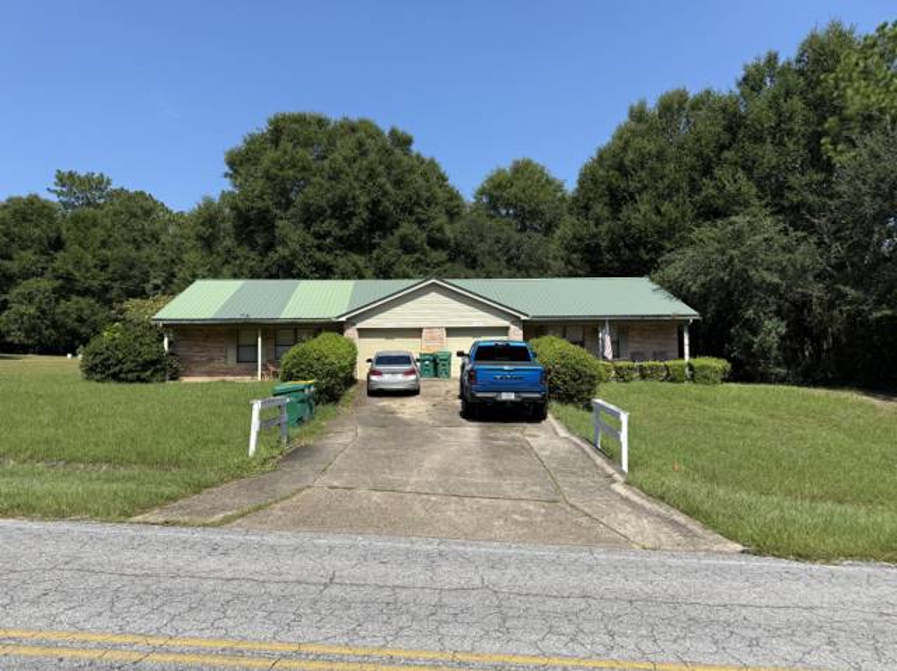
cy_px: 336
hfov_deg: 71.6
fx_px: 621
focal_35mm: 24
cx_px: 448
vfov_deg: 56.8
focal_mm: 6.76
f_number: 1.78
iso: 80
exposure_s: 1/4167
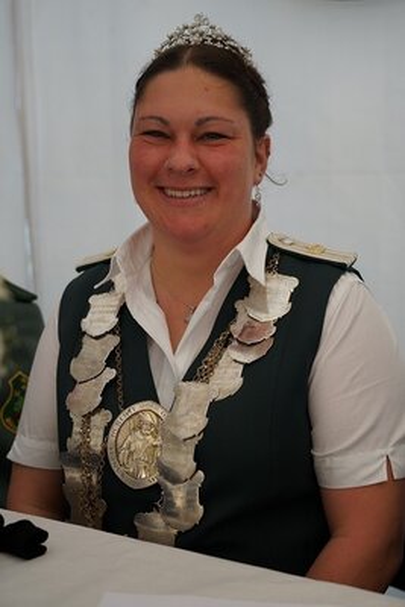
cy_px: 304
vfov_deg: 38.2
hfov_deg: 26.0
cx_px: 202
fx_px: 877
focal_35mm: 52
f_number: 4
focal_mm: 52
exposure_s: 1/60
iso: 125
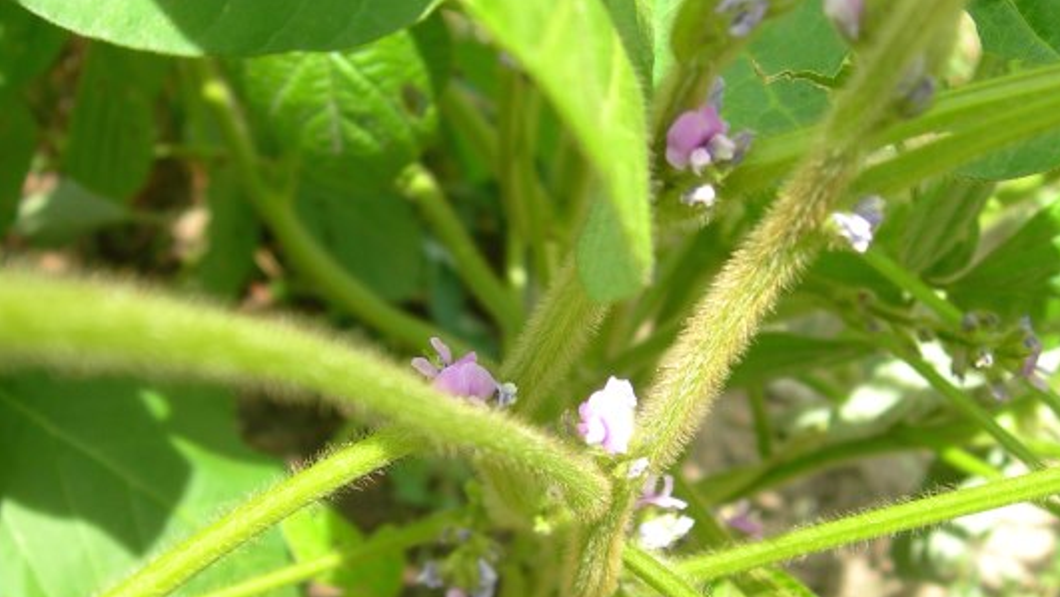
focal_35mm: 42
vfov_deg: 28.2
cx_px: 534
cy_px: 383
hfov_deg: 48.3
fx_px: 1181
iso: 50
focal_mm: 7.8
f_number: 2.8
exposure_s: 1/262
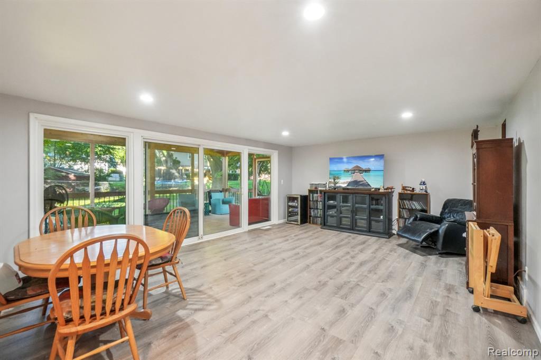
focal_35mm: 15
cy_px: 180
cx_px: 270
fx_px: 225
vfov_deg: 77.3
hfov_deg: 100.4
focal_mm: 10
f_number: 8
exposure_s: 1/30
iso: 3200
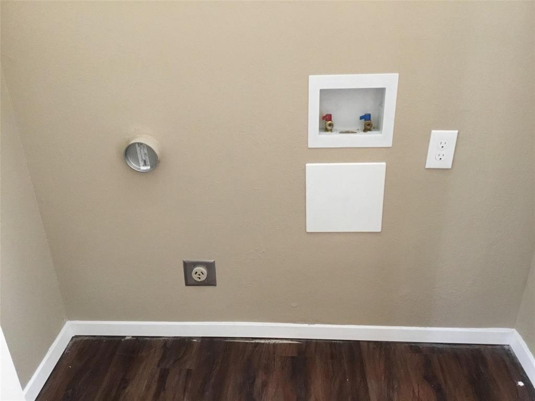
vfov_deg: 45.4
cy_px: 200
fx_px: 479
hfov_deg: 58.4
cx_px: 268
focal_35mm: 31
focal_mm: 3.3
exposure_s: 1/15
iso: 200
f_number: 2.4
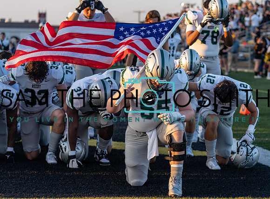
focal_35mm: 112
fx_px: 867
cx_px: 154
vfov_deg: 13.1
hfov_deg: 17.7
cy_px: 108
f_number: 3.5
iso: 500
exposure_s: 1/1000
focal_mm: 95
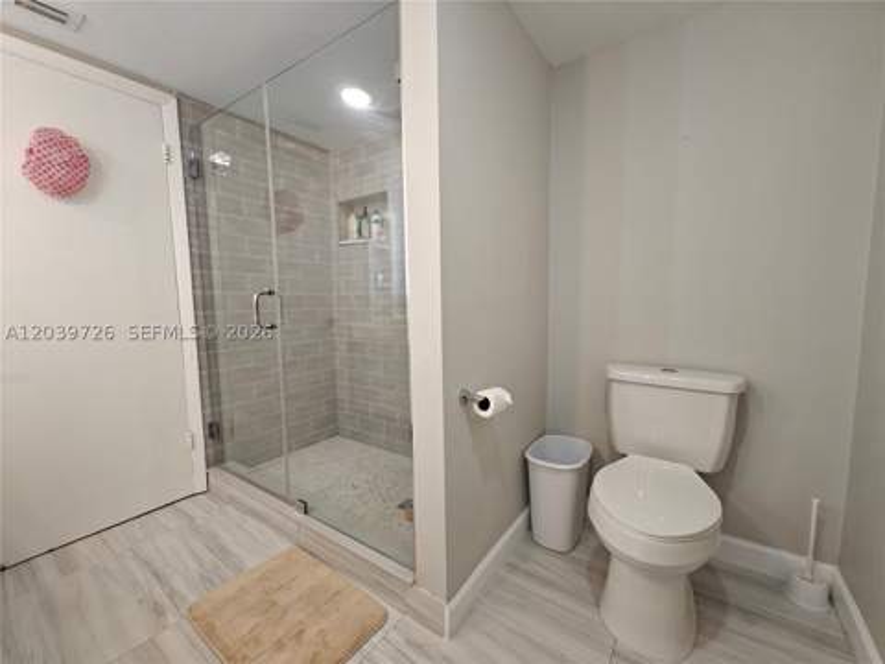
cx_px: 442
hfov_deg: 102.1
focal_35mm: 14
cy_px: 332
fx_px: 358
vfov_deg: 85.7
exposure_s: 1/60
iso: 320
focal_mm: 2.62
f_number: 2.2
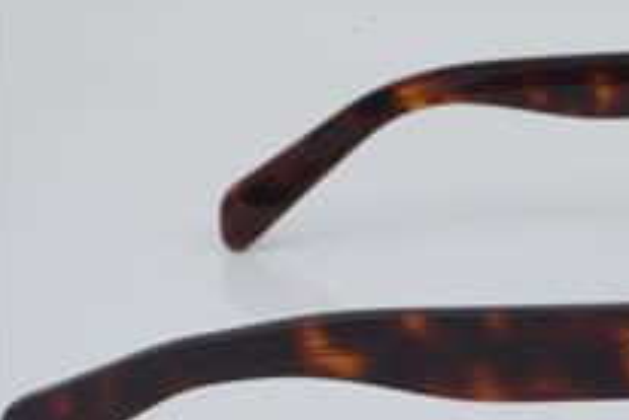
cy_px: 247
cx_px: 596
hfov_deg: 14.0
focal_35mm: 145
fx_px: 2533
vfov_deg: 9.5
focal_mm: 50
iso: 100
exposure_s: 1/4
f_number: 32
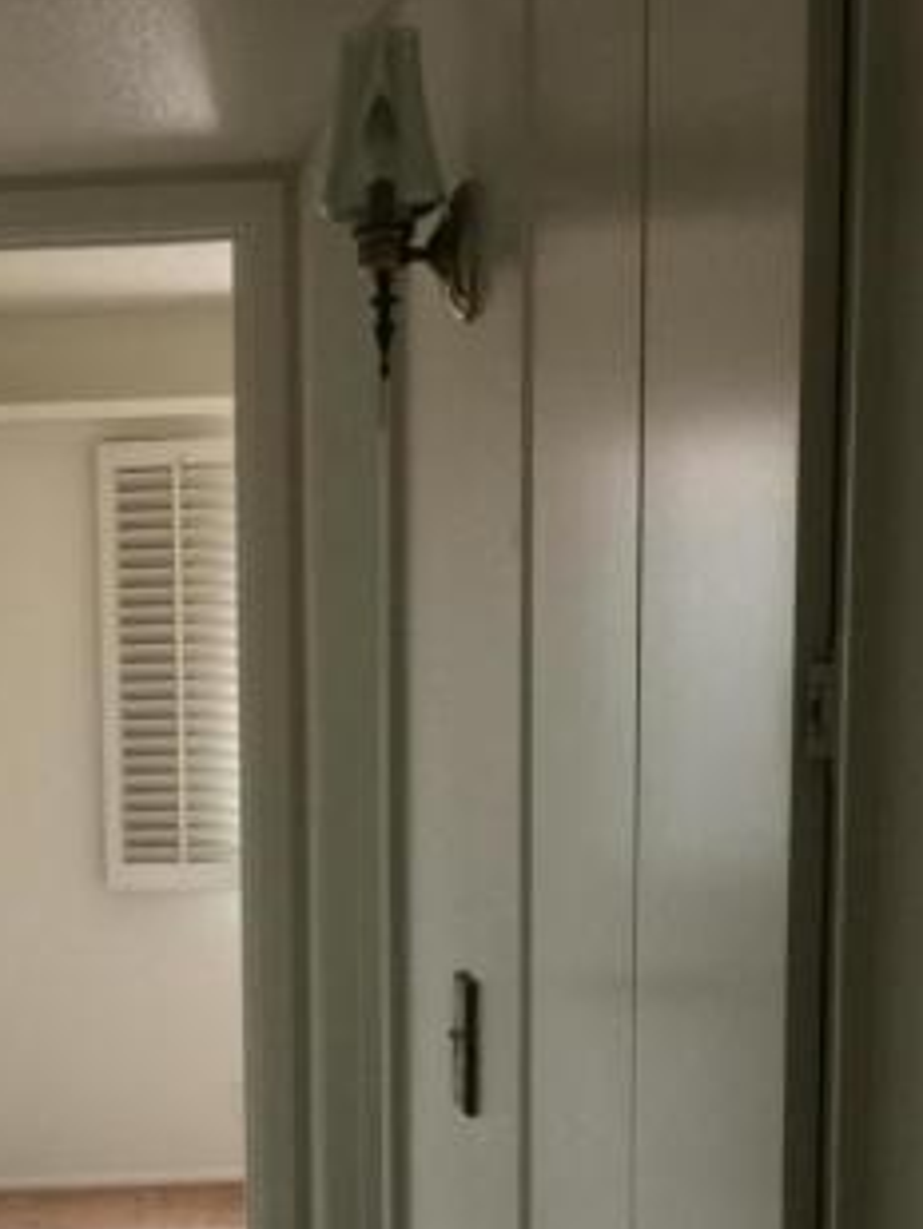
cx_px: -24
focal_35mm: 72
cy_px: 1114
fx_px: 2558
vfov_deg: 26.1
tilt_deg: -9.1
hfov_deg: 19.8
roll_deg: +1.8
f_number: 2.2
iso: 64
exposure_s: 1/15
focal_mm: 4.15
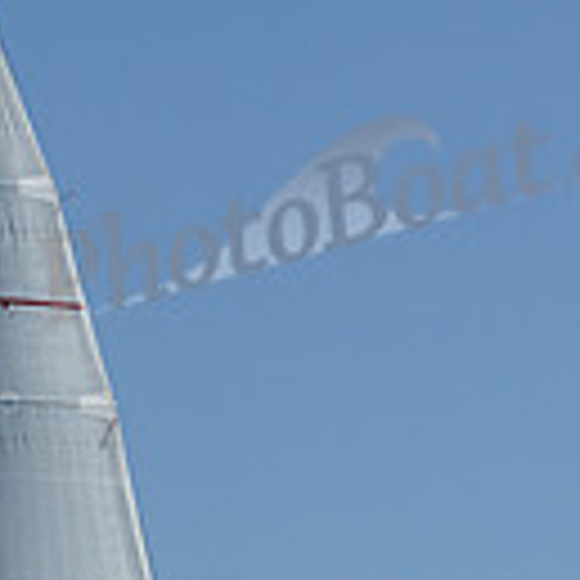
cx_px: -196
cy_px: 508
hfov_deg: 6.5
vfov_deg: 6.5
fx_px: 5061
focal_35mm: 267
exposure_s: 1/1600
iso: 250
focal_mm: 70
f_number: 8
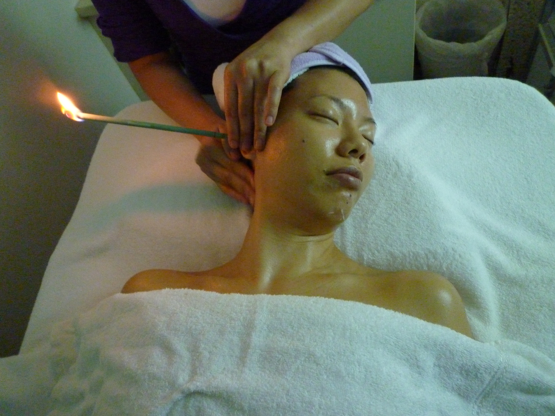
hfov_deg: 69.4
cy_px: 208
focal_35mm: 25
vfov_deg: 54.9
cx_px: 278
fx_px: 401
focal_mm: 4.4
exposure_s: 1/15
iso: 800
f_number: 2.8
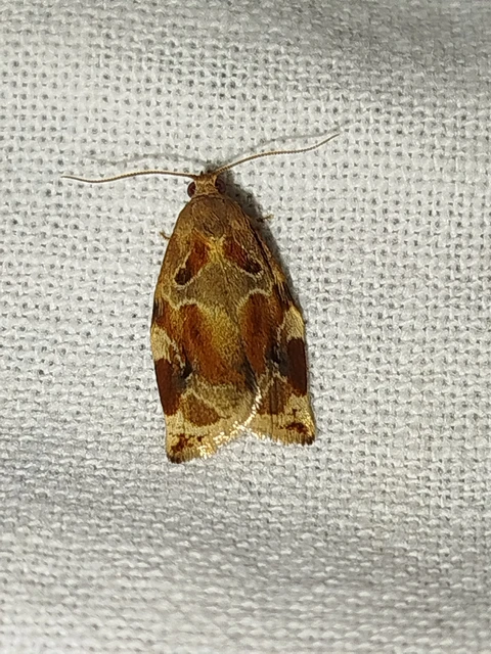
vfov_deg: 17.1
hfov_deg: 12.9
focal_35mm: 115
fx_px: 2175
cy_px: 327
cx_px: 246
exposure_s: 1/50
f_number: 1.7
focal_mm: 5.31
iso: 64
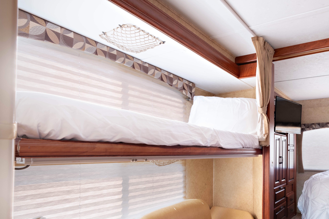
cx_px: 164
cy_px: 110
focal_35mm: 15
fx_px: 137
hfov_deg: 100.4
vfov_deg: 77.3
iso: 500
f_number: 7.1
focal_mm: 10
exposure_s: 1/250
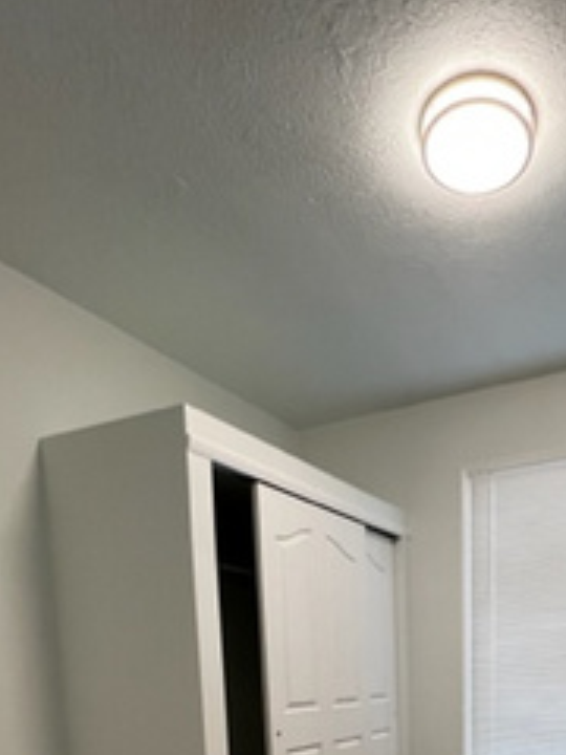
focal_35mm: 26
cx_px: 437
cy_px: 752
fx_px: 567
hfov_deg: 50.4
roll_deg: +1.0
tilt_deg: -7.5
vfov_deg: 53.3
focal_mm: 1.57
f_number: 1.8
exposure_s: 1/60
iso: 160
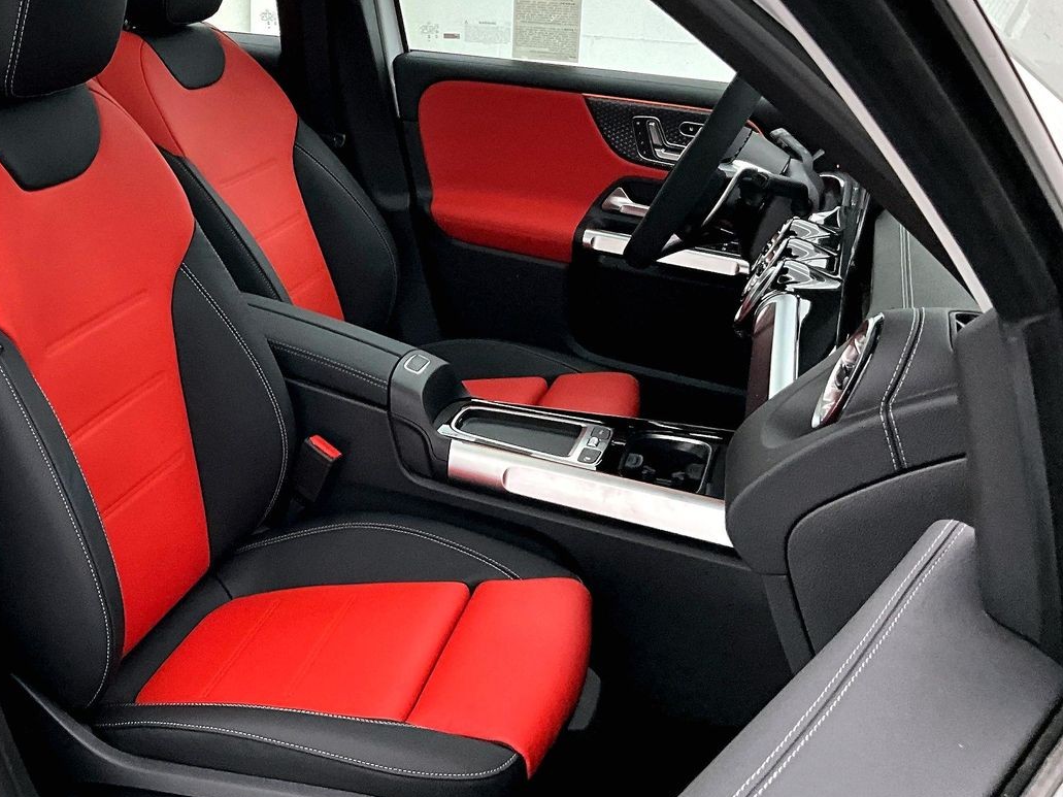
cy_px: 321
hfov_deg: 41.1
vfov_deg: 32.1
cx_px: 289
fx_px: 1382
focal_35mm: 45
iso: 100
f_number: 1.8
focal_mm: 3
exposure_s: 1/60
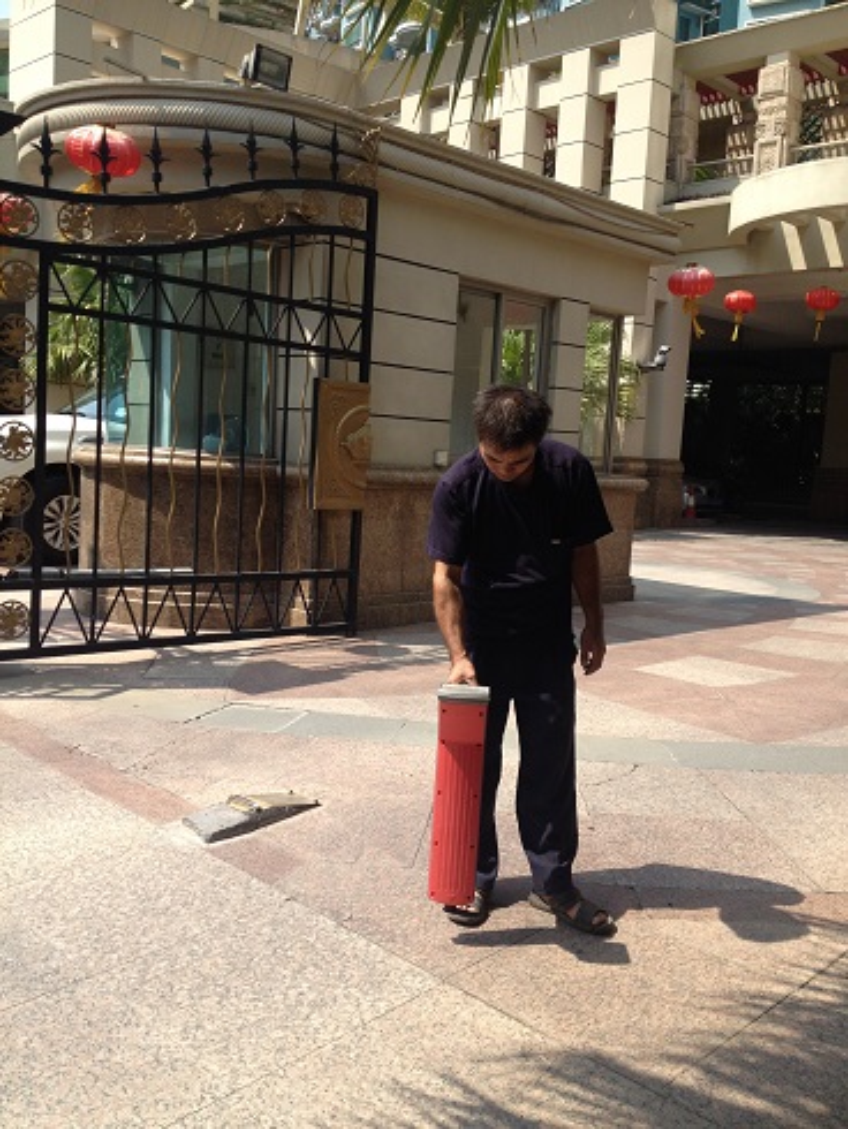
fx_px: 1142
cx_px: 424
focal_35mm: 35
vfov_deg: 52.6
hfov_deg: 40.7
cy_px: 564
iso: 50
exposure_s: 1/948
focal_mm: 4.28
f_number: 2.4
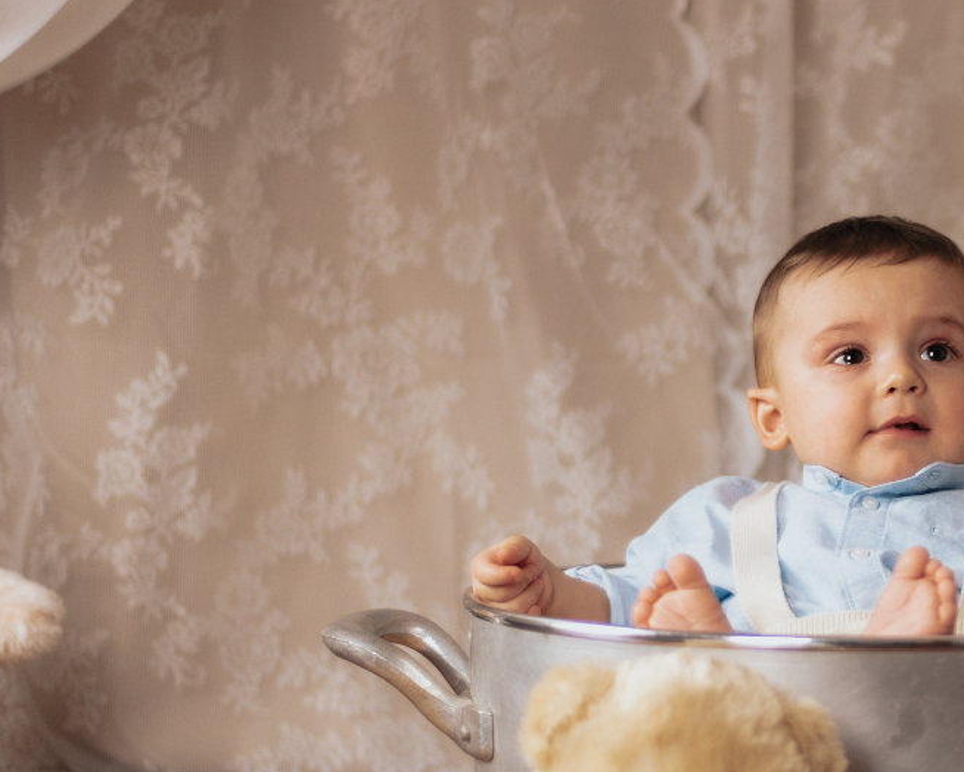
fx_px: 3312
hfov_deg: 16.3
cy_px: 496
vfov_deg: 13.3
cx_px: 894
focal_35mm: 116
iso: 250
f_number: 1.8
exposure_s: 1/125
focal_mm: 50
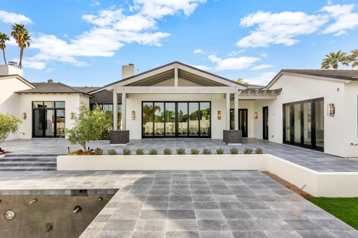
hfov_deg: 95.0
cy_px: 119
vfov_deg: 72.1
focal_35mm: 16
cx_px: 179
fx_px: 164
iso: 160
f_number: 9
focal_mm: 11
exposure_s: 1/320
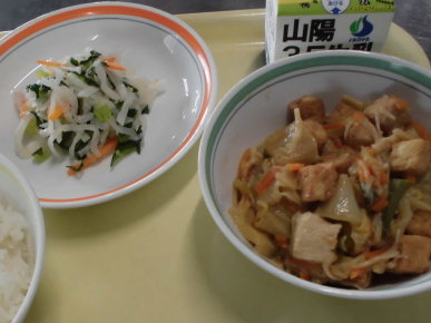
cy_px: 217
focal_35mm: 43
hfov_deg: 43.4
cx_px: 151
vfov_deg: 33.3
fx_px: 535
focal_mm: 4.6
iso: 200
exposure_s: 1/60
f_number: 3.5
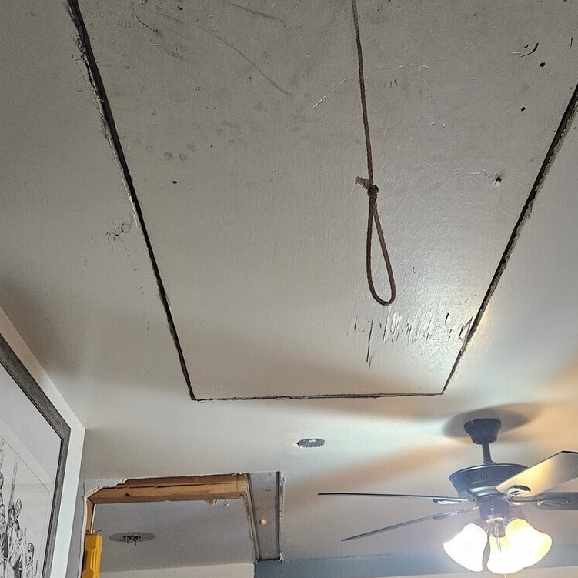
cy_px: 294
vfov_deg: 42.8
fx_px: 737
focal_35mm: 39
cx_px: 349
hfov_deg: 42.6
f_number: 1.8
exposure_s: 1/120
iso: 500
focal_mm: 5.4
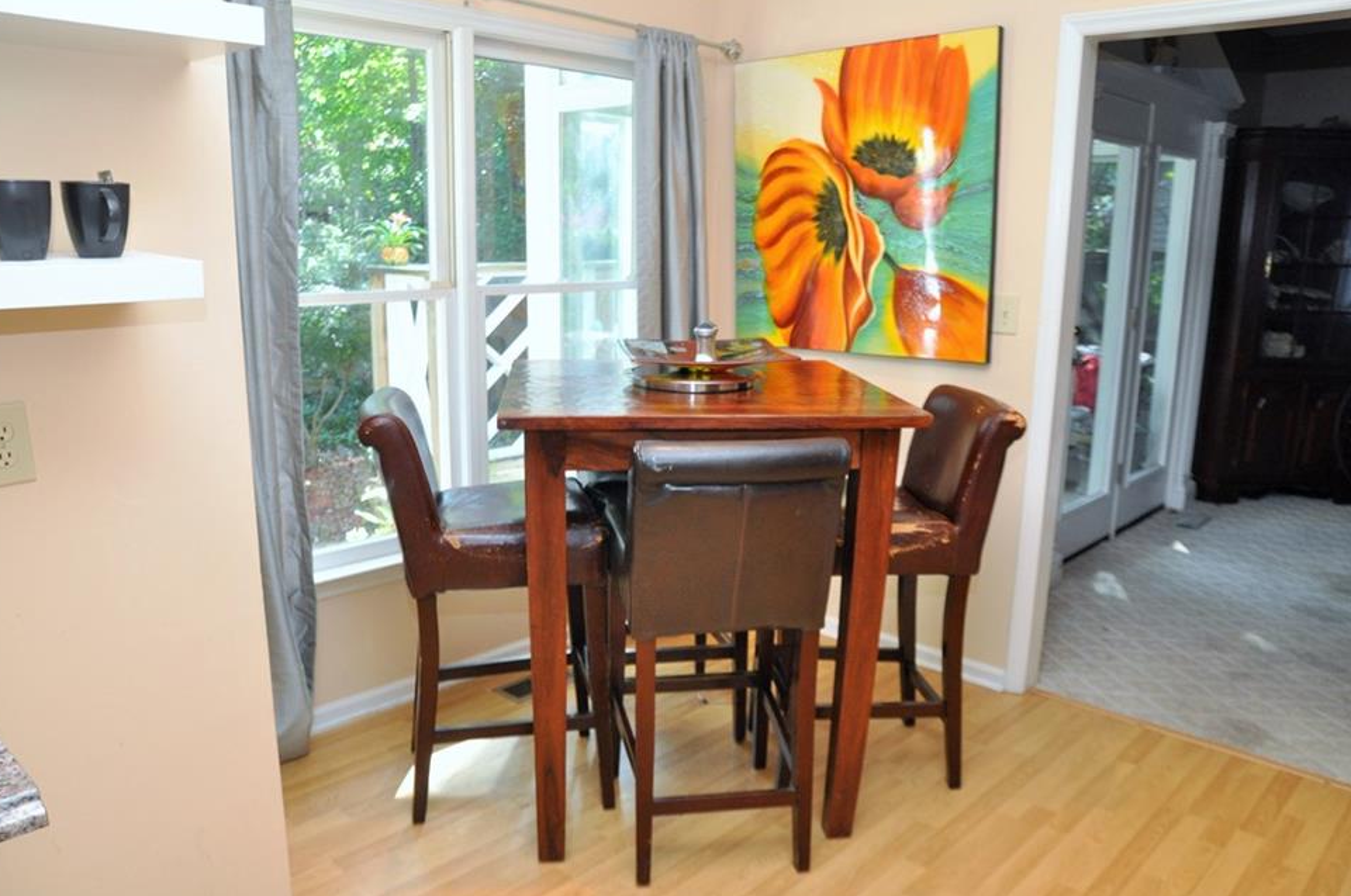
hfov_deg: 31.5
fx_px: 2398
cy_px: 466
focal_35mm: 64
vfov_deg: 21.2
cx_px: 677
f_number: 5.6
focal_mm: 40
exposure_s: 1/60
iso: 800
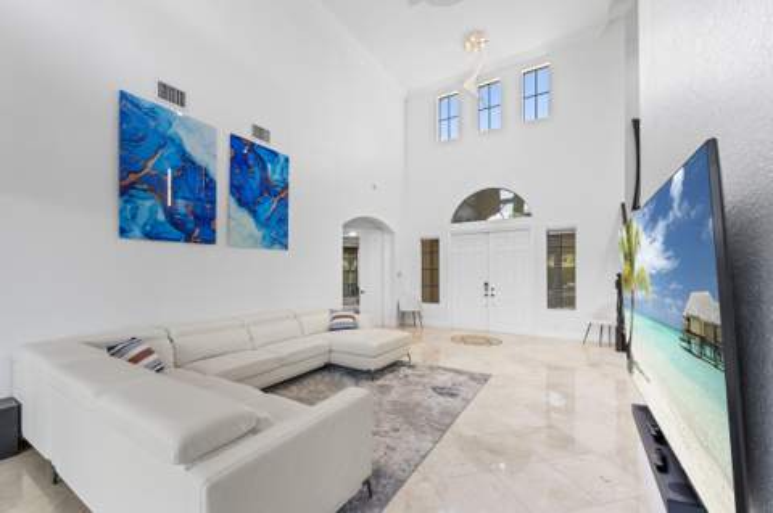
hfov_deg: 104.3
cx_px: 386
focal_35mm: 14
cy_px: 256
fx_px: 300
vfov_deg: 81.1
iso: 500
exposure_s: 1/5
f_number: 8
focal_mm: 14
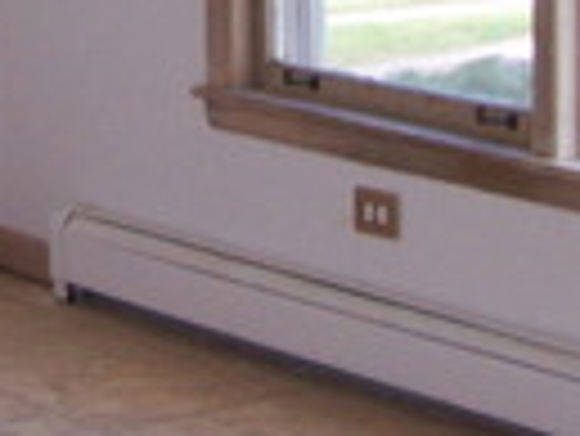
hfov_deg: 10.4
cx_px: 49
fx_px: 3170
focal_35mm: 189
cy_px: -265
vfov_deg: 7.7
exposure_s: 1/80
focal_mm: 6.3
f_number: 2.8
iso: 140
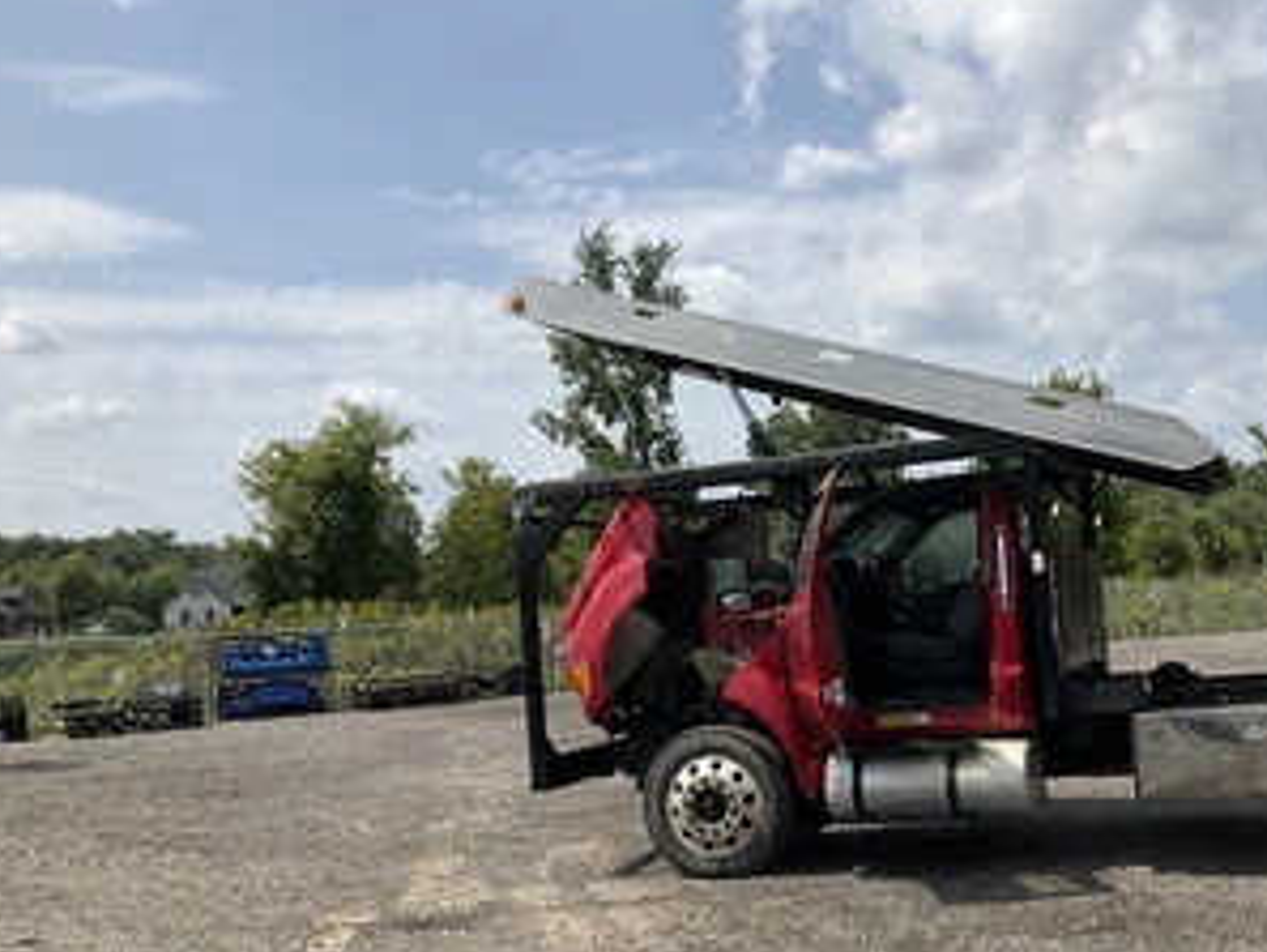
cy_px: 585
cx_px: 785
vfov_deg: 36.7
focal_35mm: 39
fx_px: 1428
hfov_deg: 47.4
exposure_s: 1/2667
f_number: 1.8
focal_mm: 3
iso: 25
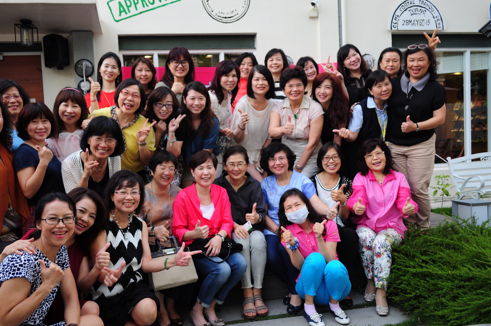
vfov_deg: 42.2
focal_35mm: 31
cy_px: 167
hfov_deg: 60.1
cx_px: 215
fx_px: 422
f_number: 3.5
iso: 200
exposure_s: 1/20
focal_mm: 18
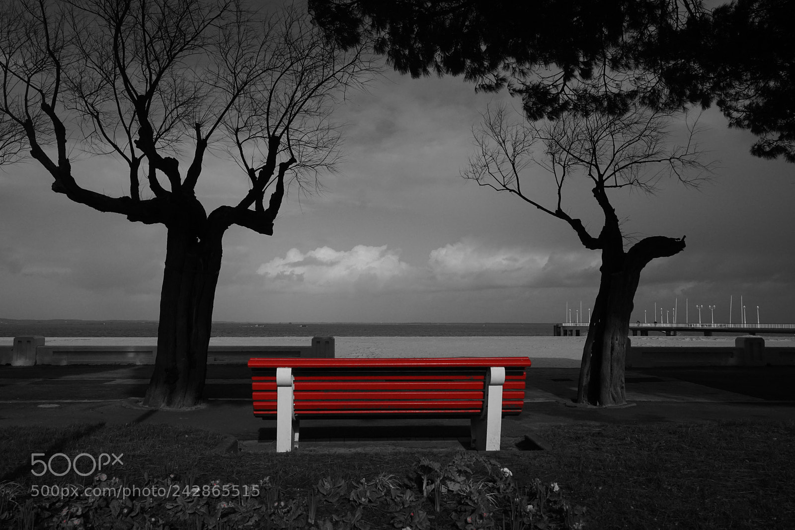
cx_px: 398
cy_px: 265
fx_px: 640
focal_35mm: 29
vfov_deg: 44.9
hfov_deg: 63.7
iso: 1600
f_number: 9
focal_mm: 29
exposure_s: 1/8000
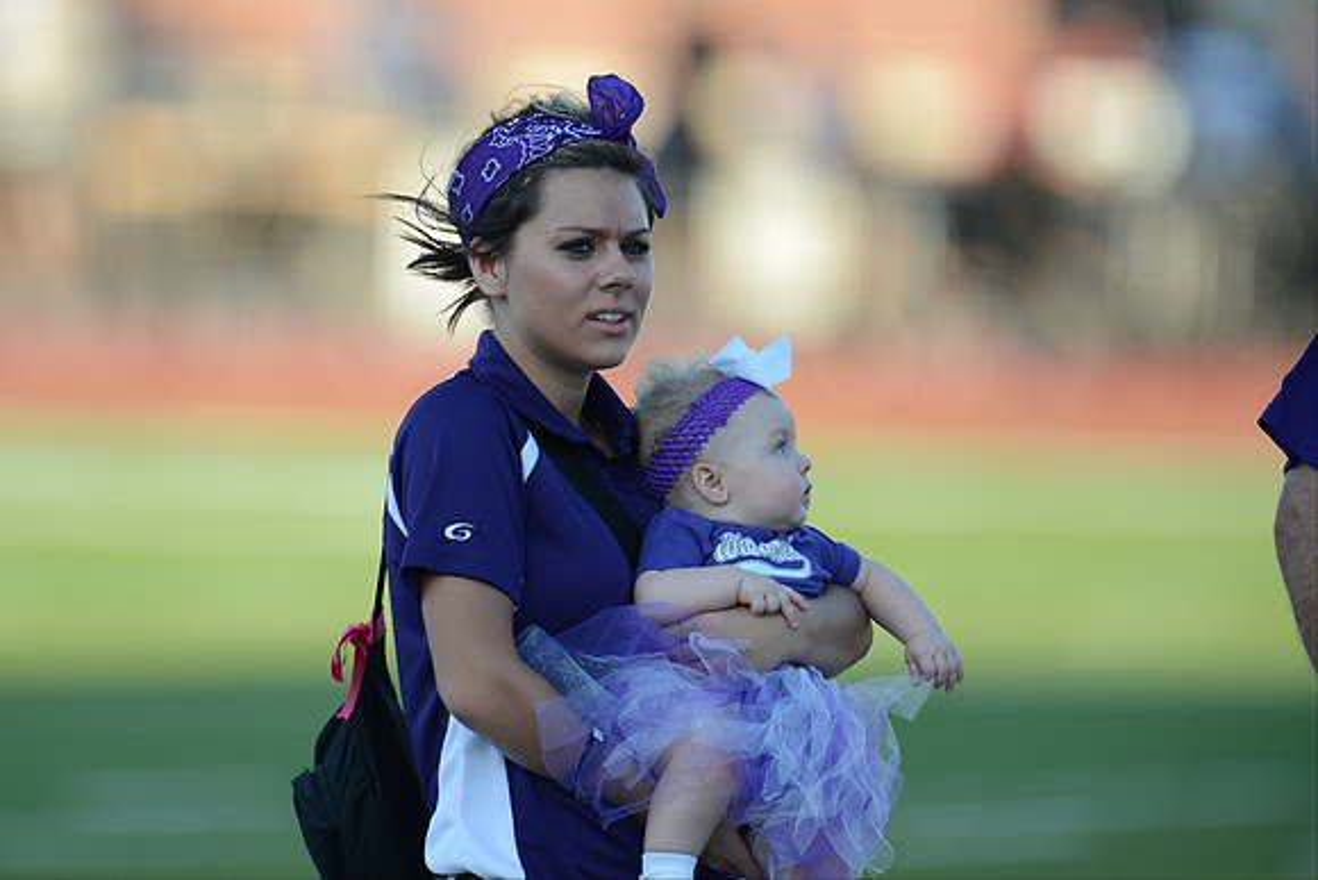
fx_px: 20140
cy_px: 440
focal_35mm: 550
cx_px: 659
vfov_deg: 2.5
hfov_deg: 3.7
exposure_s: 1/2000
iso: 800
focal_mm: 550
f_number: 4
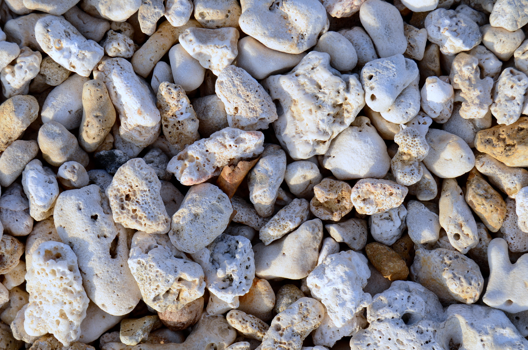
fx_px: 1207
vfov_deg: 16.5
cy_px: 175
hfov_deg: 24.7
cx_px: 264
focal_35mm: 82
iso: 200
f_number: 11
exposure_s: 1/200
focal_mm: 55
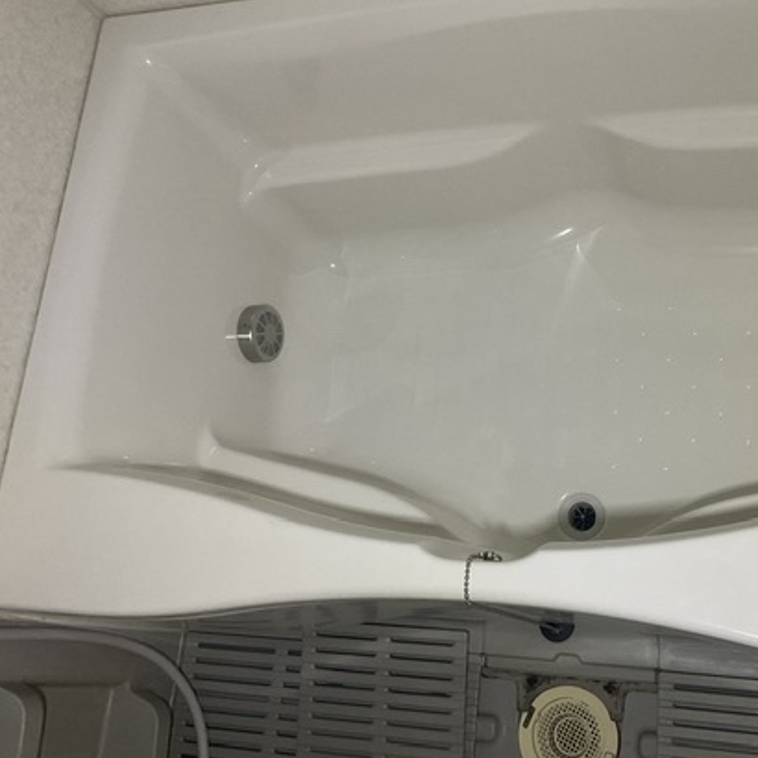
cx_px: 505
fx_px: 991
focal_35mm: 40
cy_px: 370
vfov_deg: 41.9
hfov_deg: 41.3
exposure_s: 1/40
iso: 200
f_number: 1.8
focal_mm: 3
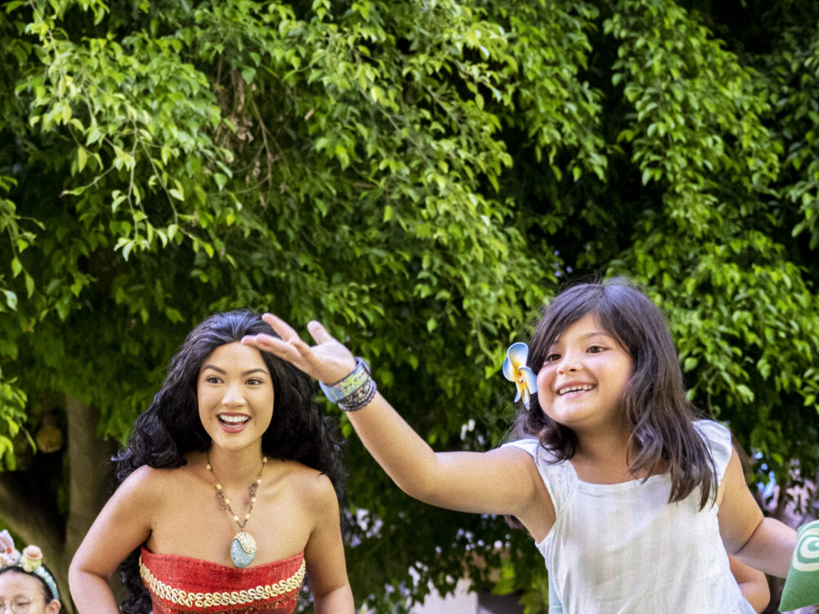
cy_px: 584
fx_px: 1874
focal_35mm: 79
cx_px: 235
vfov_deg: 18.2
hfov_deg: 24.5
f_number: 3.2
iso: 1600
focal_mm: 32.5
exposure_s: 1/640
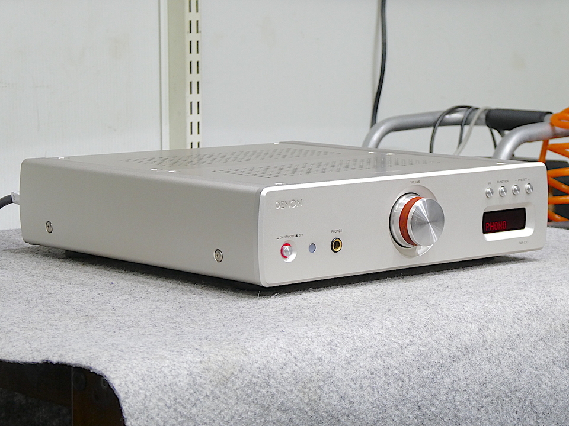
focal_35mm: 106
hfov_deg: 18.5
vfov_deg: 14.0
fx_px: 1742
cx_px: 284
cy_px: 213
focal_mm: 19
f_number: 5.1
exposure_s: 1/10
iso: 200
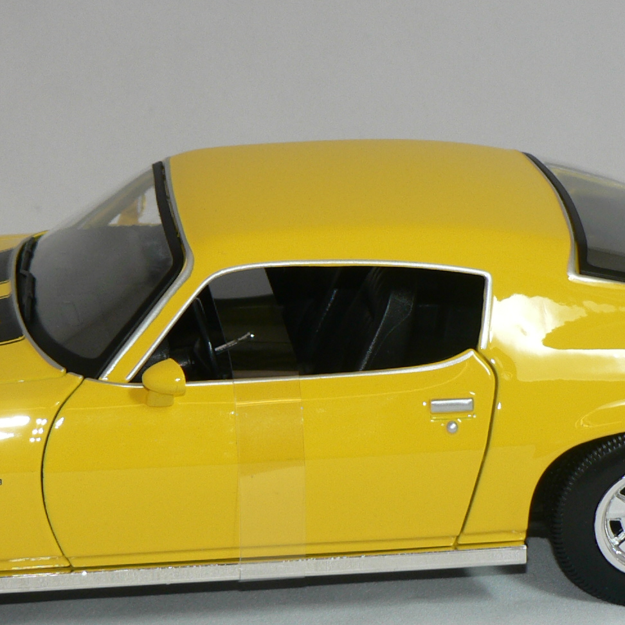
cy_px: 403
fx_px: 2901
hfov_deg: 12.3
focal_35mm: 142
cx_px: 278
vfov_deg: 12.3
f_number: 3.2
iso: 80
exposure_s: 1/60
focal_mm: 10.2
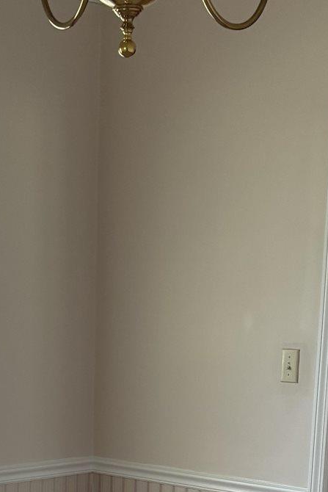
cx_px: 18
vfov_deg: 20.5
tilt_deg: -12.7
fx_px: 1270
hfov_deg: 14.5
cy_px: 587
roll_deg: -1.7
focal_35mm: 93
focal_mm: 5.96
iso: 125
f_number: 1.6
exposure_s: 1/61
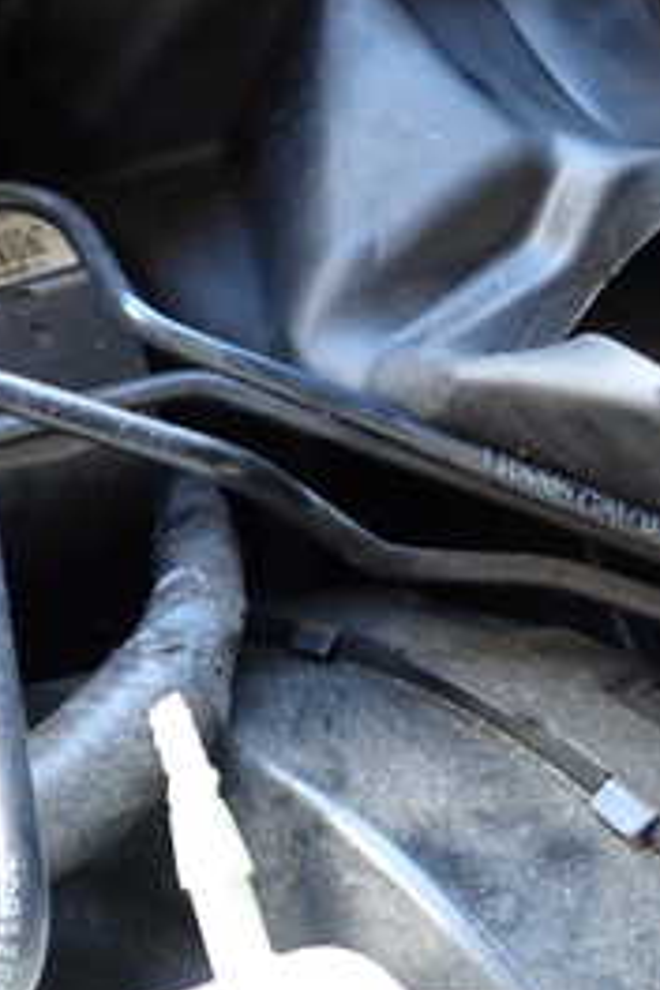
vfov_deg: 33.7
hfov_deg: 20.9
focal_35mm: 59
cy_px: 352
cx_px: -195
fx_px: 1622
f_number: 2
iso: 200
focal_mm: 4.5
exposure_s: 1/40
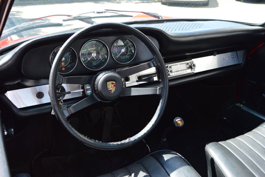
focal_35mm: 36
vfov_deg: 36.8
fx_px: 265
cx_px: 132
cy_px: 88
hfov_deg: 53.2
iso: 280
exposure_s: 1/125
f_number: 5.6
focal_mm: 24
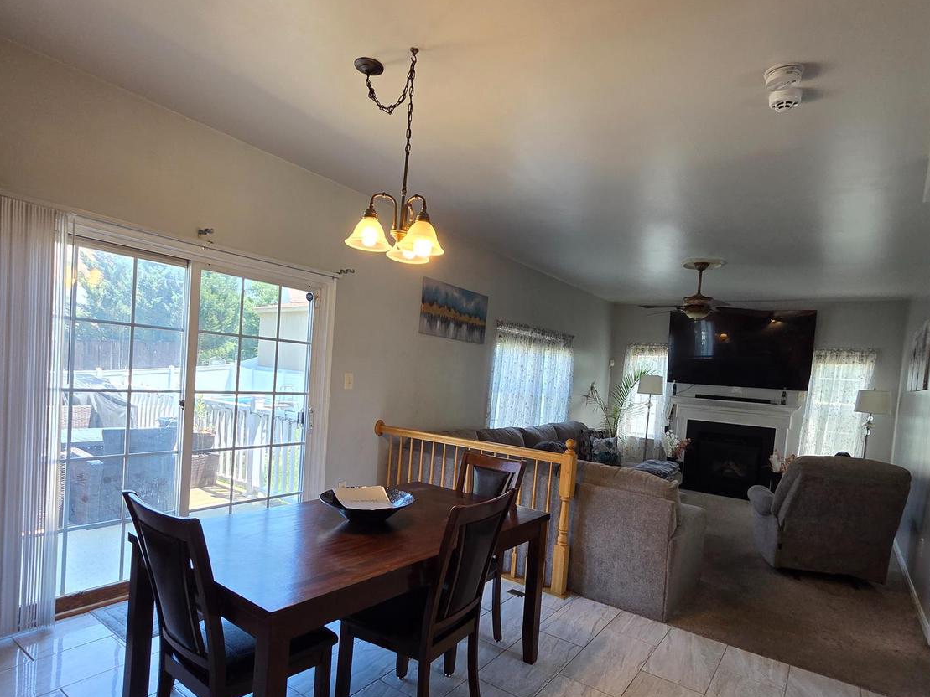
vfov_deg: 71.2
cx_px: 480
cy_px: 397
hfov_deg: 87.7
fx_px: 484
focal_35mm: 18
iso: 100
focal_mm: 2.2
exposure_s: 1/120
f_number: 2.2
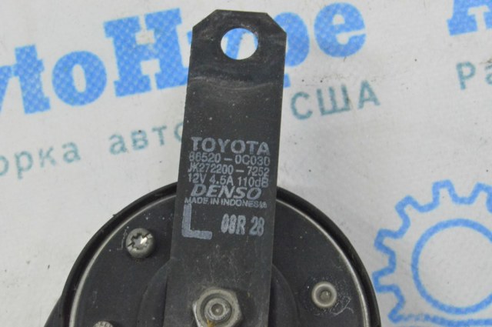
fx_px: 1126
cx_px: 246
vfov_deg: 16.5
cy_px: 164
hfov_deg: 24.6
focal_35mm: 82
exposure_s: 1/15
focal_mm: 55
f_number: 20
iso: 6400
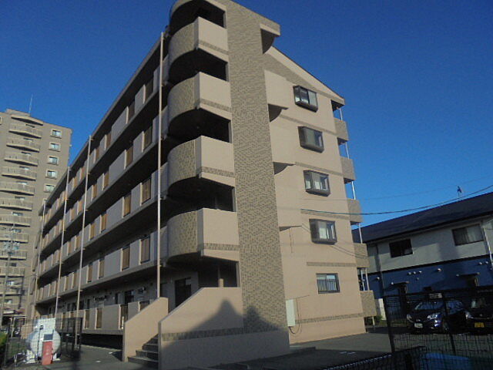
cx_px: 246
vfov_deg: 53.1
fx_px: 370
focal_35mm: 26
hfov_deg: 67.3
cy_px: 185
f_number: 3.5
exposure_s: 1/1000
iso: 100
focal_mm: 4.6
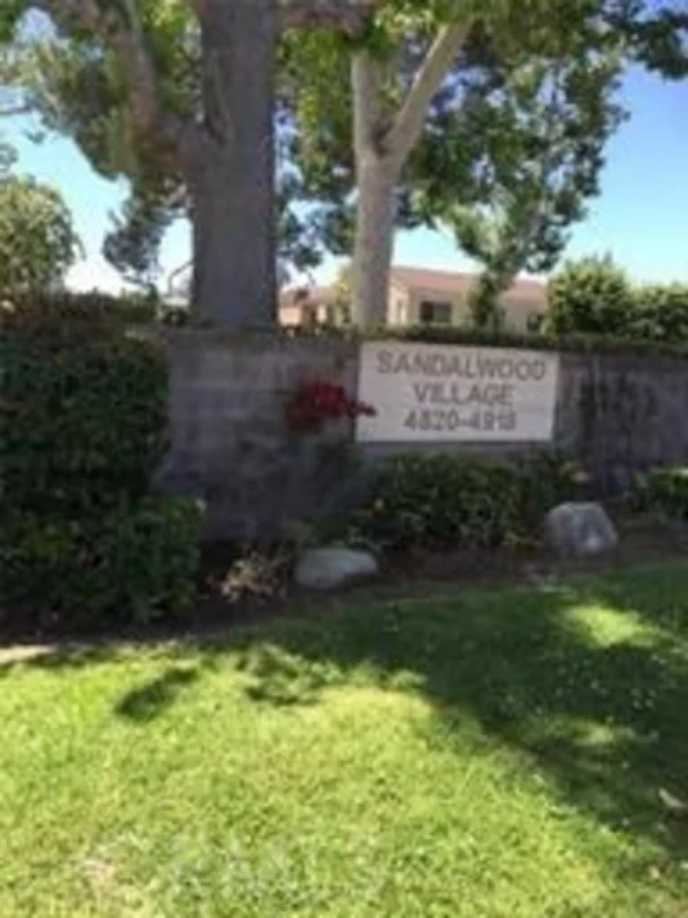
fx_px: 769
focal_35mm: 29
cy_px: 459
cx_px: 344
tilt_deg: -4.7
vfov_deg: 61.7
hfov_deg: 48.2
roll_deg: -3.2
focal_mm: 4.15
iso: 32
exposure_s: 1/638
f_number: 2.2
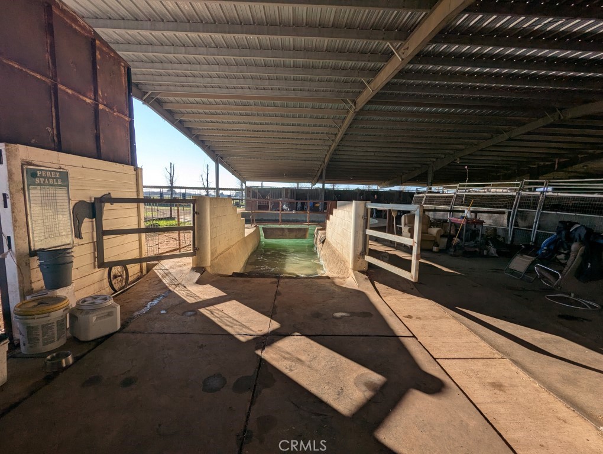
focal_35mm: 16
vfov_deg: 78.2
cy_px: 227
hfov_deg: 94.4
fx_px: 279
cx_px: 302
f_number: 2.2
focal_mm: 2.35
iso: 43
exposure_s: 1/1161
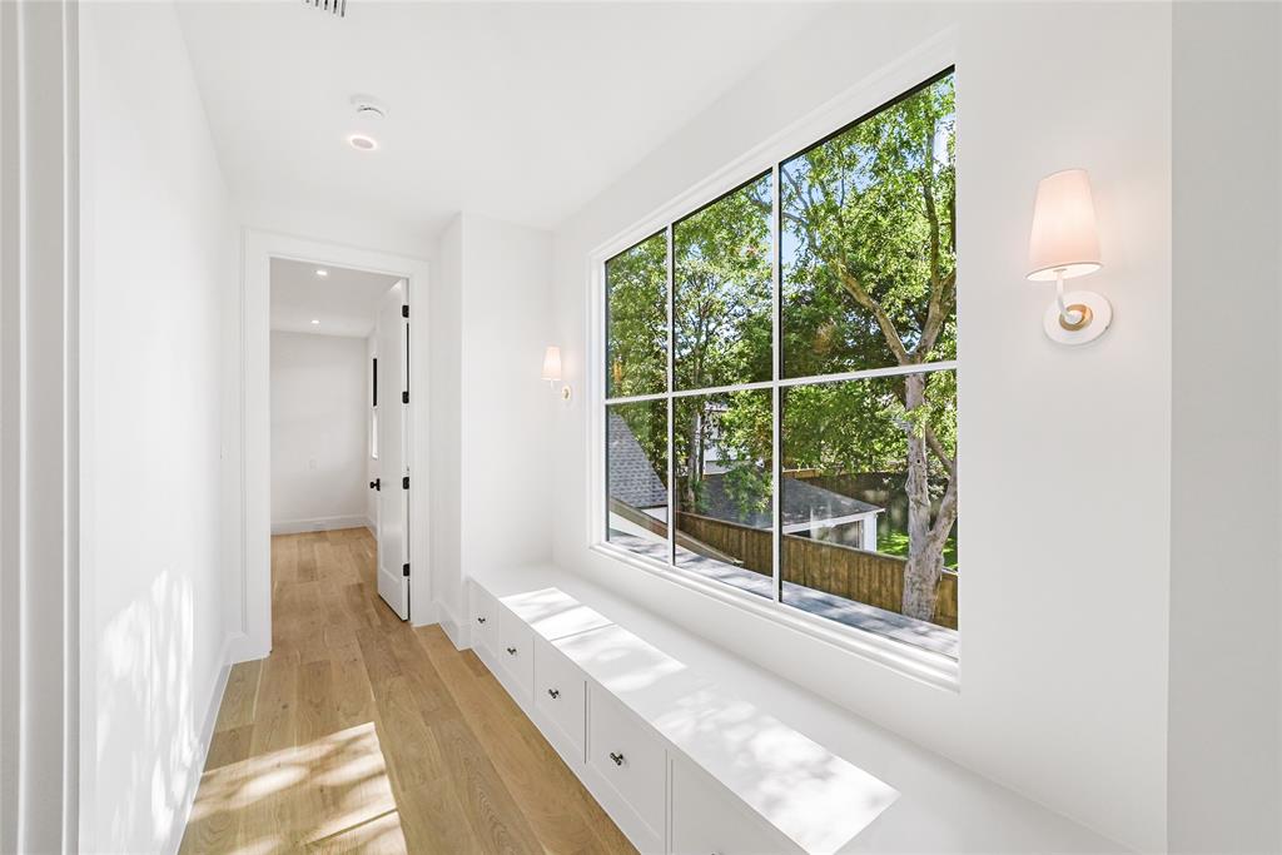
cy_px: 428
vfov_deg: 81.2
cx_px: 641
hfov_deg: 104.2
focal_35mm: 14
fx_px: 499
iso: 1600
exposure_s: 1/100
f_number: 8
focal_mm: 14
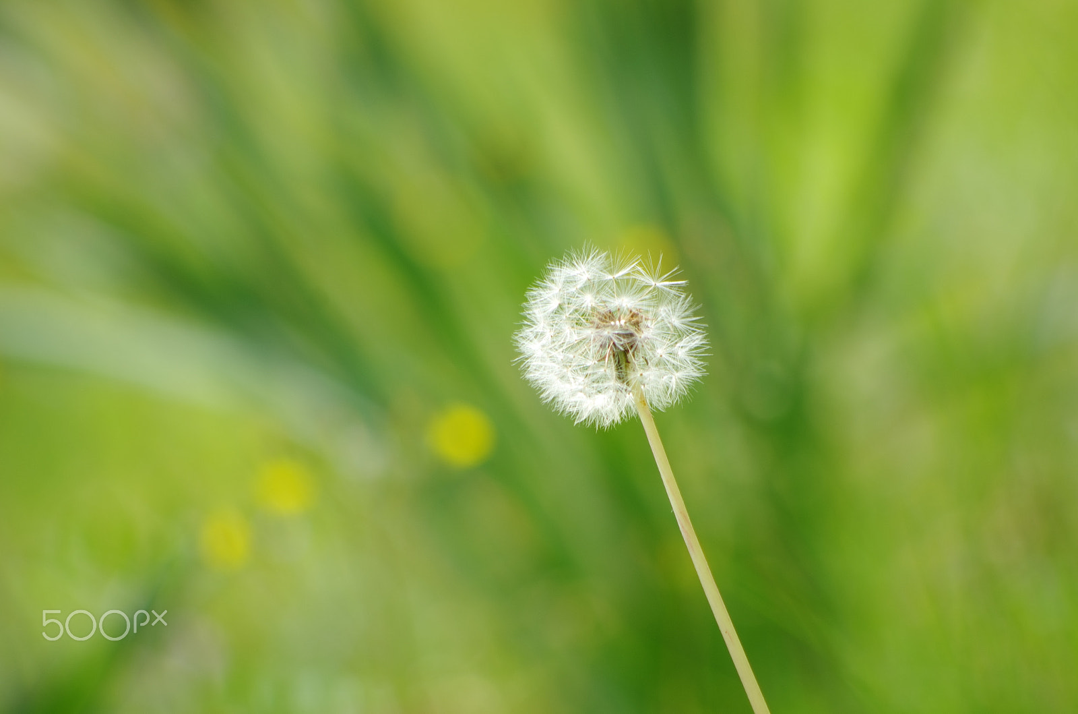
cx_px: 539
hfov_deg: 4.6
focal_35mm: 450
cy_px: 357
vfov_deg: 3.0
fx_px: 13444
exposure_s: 1/125
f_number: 5.8
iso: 100
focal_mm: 300
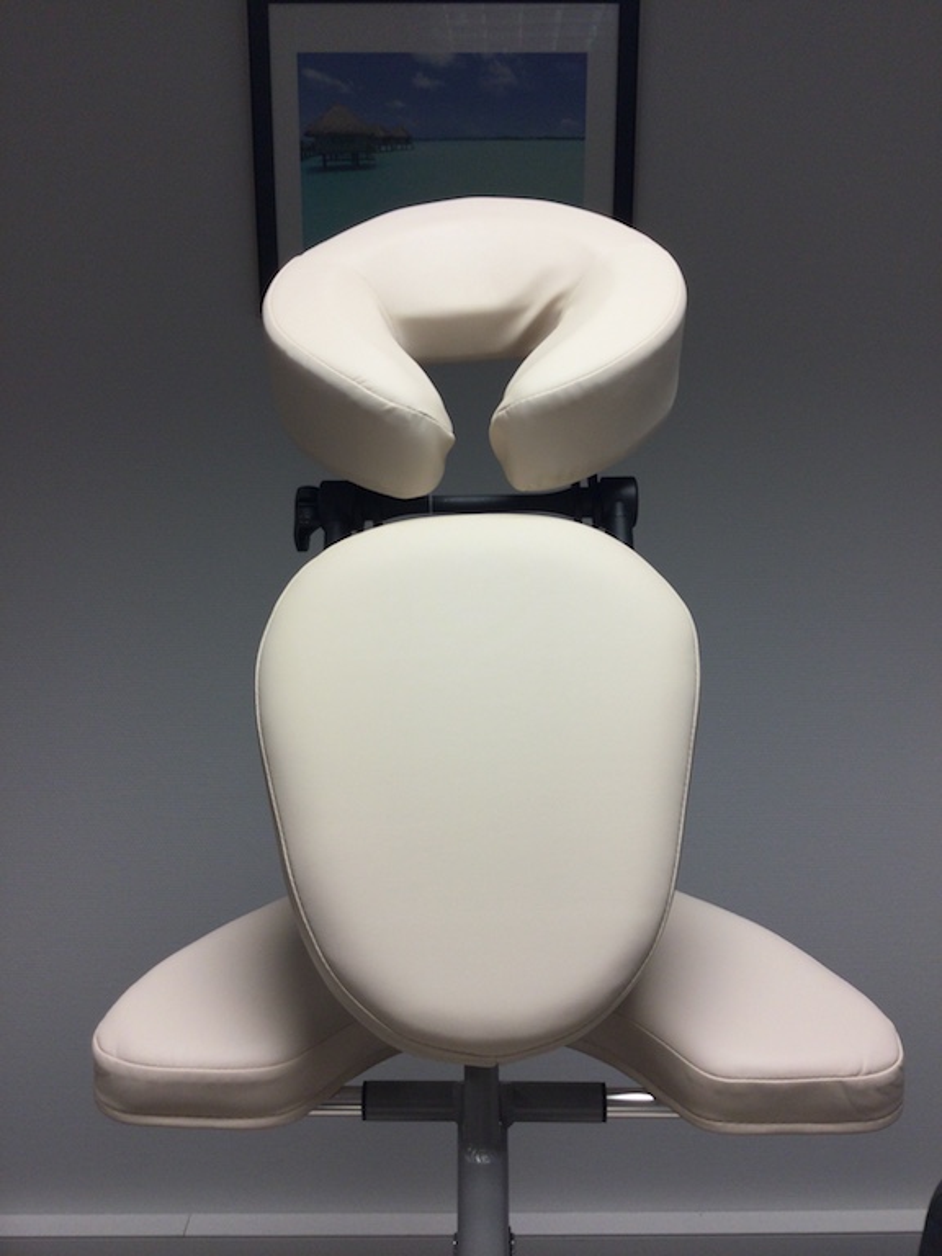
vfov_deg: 58.4
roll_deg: +2.1
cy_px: 628
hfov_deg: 45.4
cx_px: 471
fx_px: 1125
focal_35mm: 31
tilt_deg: -11.5
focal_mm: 3.3
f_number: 2.4
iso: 32
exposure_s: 1/50
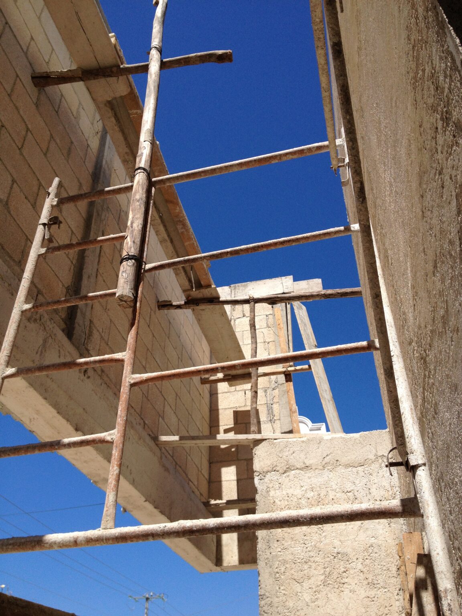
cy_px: 308
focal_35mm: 35
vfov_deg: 52.6
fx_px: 623
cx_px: 231
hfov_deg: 40.7
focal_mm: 4.28
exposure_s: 1/2304
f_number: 2.4
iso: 50
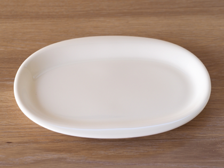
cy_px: 84
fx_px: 777
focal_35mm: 120
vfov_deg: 12.3
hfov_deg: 16.4
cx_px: 112
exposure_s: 1/125
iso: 640
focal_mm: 60
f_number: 4.5
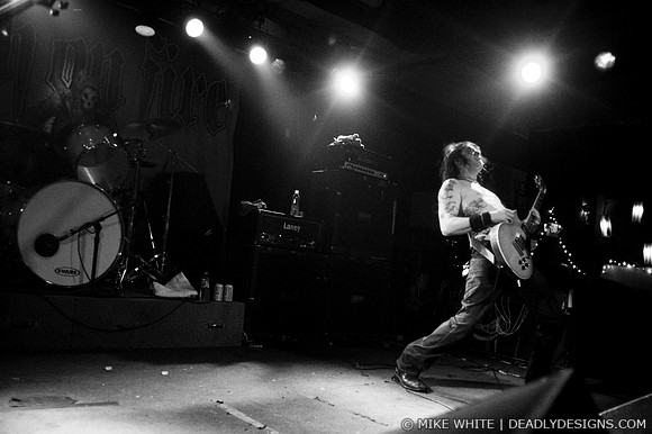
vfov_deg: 43.6
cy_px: 217
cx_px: 326
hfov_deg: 62.0
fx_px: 543
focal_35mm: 30
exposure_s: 1/30
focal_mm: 20
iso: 800
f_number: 2.8
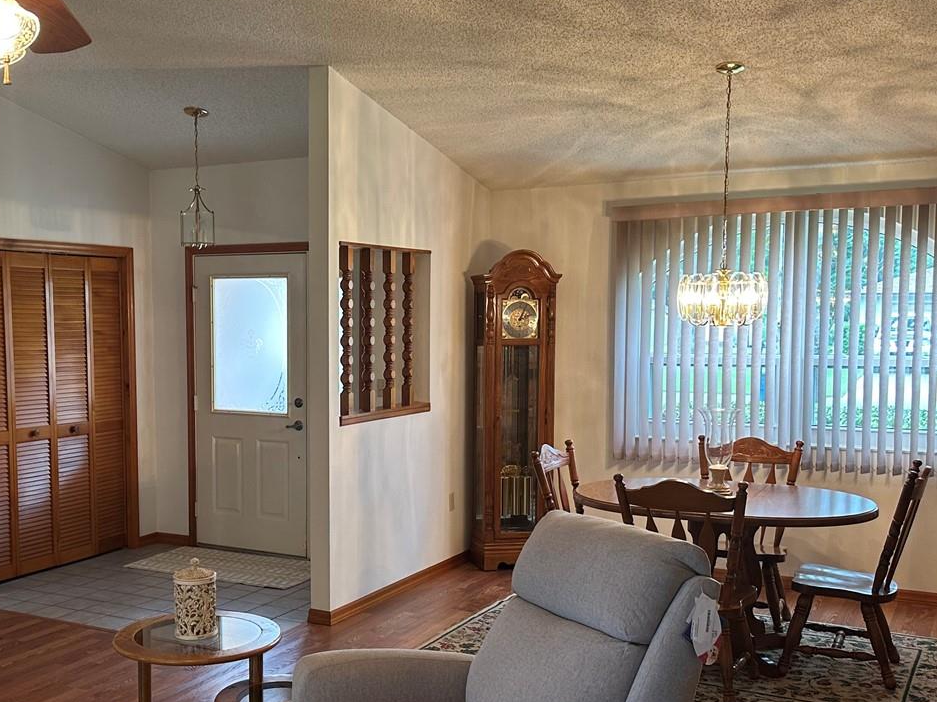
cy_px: 401
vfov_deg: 35.1
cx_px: 304
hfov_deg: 45.0
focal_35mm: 41
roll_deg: +0.4
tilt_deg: -4.6
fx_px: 1109
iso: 160
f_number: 1.78
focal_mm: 6.86
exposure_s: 1/60
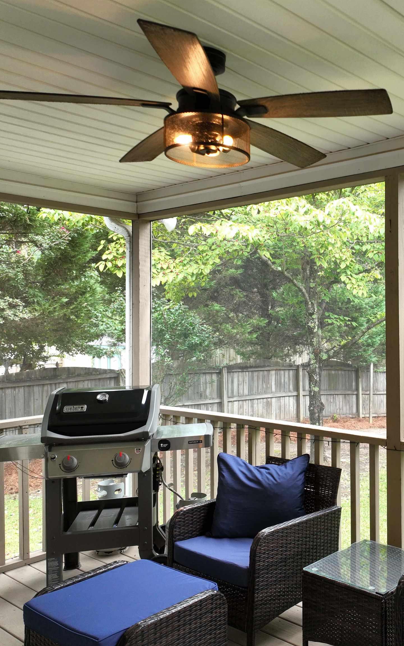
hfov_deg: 34.5
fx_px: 599
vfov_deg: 56.7
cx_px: 387
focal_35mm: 34
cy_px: 323
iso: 100
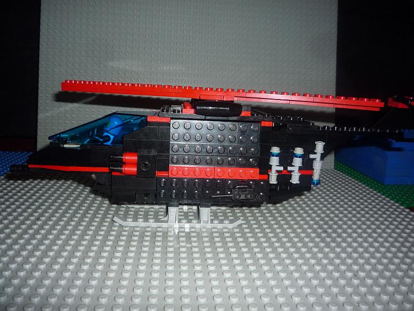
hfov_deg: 60.0
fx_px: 359
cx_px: 207
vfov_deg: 46.8
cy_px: 156
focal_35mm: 30
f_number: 4
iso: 100
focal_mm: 5.2
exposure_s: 1/30
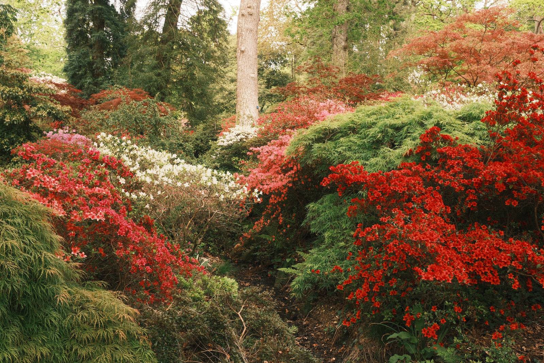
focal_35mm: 35
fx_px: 529
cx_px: 272
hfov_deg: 54.4
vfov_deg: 37.9
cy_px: 182
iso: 1250
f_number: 8
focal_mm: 23.5
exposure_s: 1/100
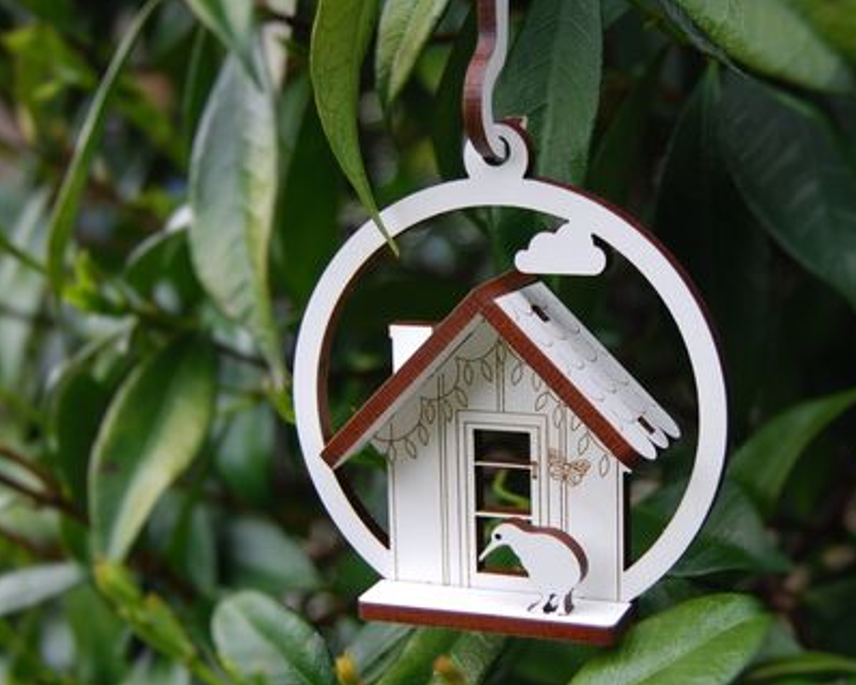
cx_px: 502
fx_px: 1510
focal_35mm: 60
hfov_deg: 31.6
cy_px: 344
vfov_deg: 25.6
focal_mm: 35
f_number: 4.8
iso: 200
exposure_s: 1/60
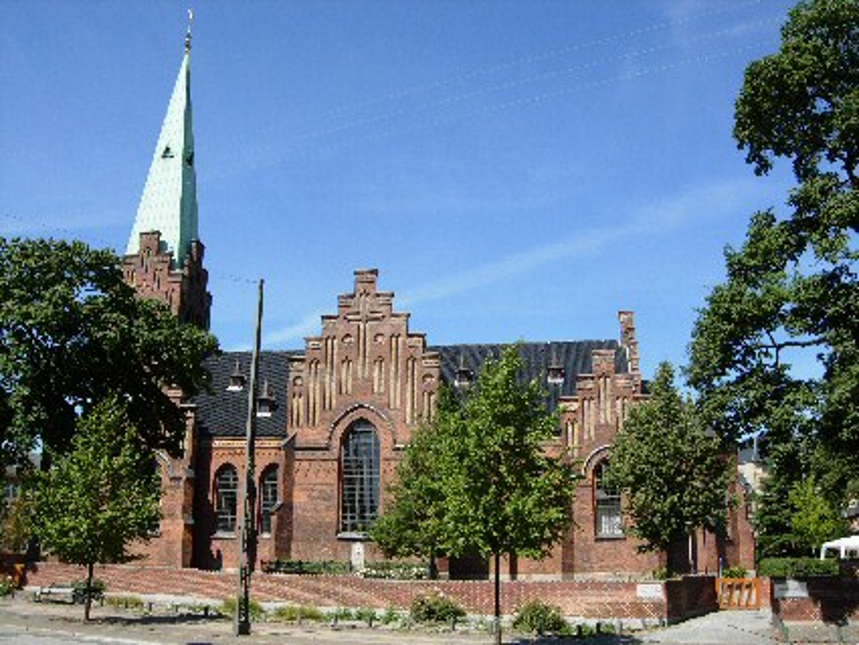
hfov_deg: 51.3
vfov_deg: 39.7
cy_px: 322
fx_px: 894
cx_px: 430
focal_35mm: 36
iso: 50
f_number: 6.1
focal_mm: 7.5
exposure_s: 1/235
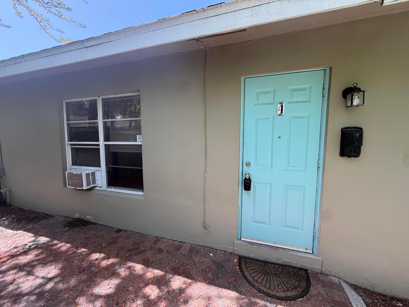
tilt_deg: -4.2
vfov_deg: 85.7
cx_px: 204
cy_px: 154
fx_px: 165
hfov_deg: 102.1
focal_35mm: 14
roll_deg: -1.1
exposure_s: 1/174
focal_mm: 2.22
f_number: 2.2
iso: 50
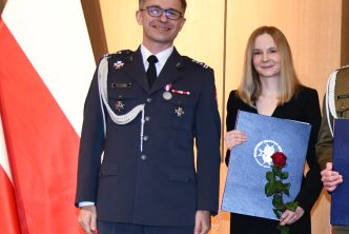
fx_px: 1009
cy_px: 216
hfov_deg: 17.2
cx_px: 559
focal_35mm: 104
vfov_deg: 13.1
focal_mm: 32
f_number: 4.5
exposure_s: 1/60
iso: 1000
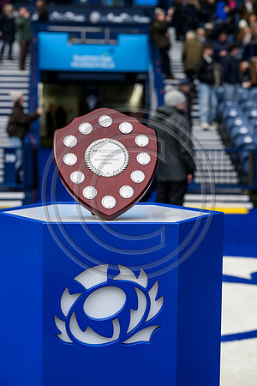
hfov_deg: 19.5
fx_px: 750
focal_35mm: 70
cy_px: 193
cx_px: 128
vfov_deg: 28.8
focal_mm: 70
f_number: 5
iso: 2500
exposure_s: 1/2500
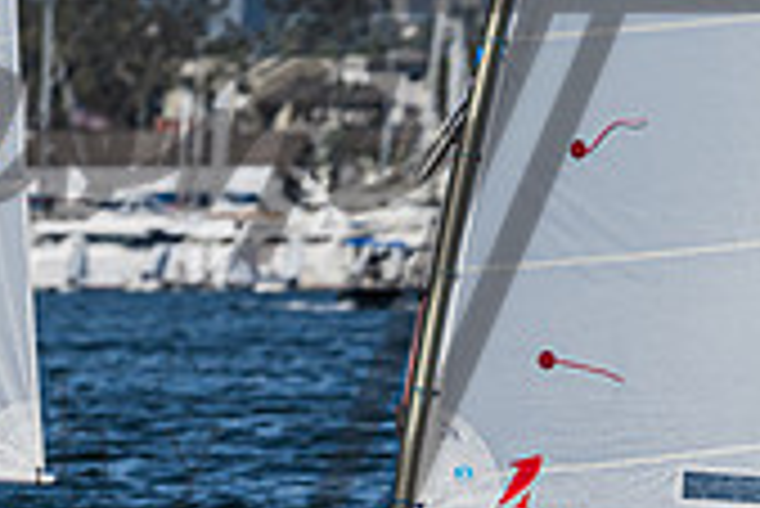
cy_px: 63
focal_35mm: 1019
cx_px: -210
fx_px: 21530
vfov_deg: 1.4
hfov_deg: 2.0
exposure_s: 1/1600
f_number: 10
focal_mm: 250
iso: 320
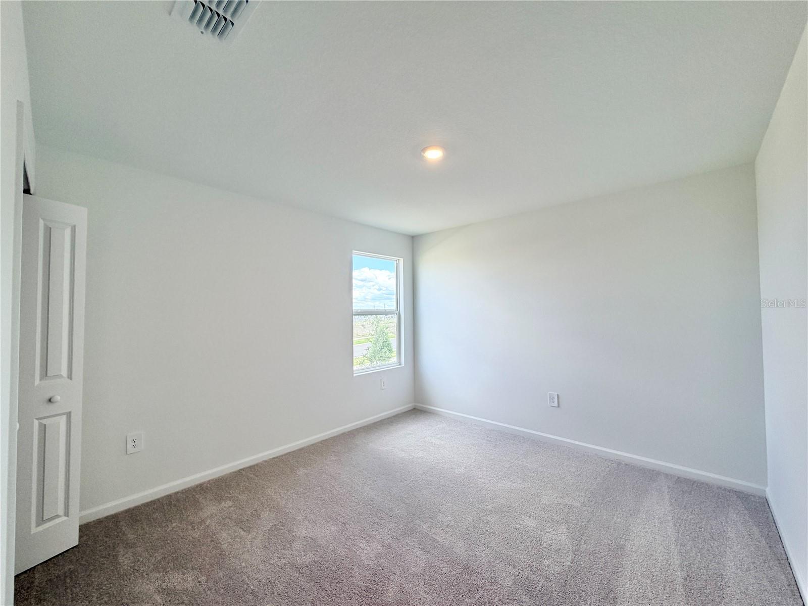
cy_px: 303
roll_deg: +0.4
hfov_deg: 102.1
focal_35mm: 14
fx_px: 327
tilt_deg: +1.3
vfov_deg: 85.7
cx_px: 404
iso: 64
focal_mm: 2.22
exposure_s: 1/120
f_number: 2.2
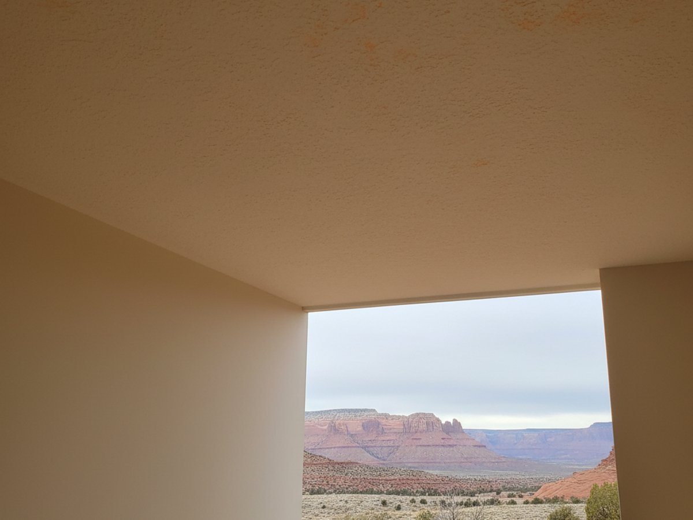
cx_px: 346
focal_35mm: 23
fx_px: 460
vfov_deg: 58.9
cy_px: 260
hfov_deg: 73.9
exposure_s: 1/1735
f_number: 1.8
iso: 267
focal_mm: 6.4
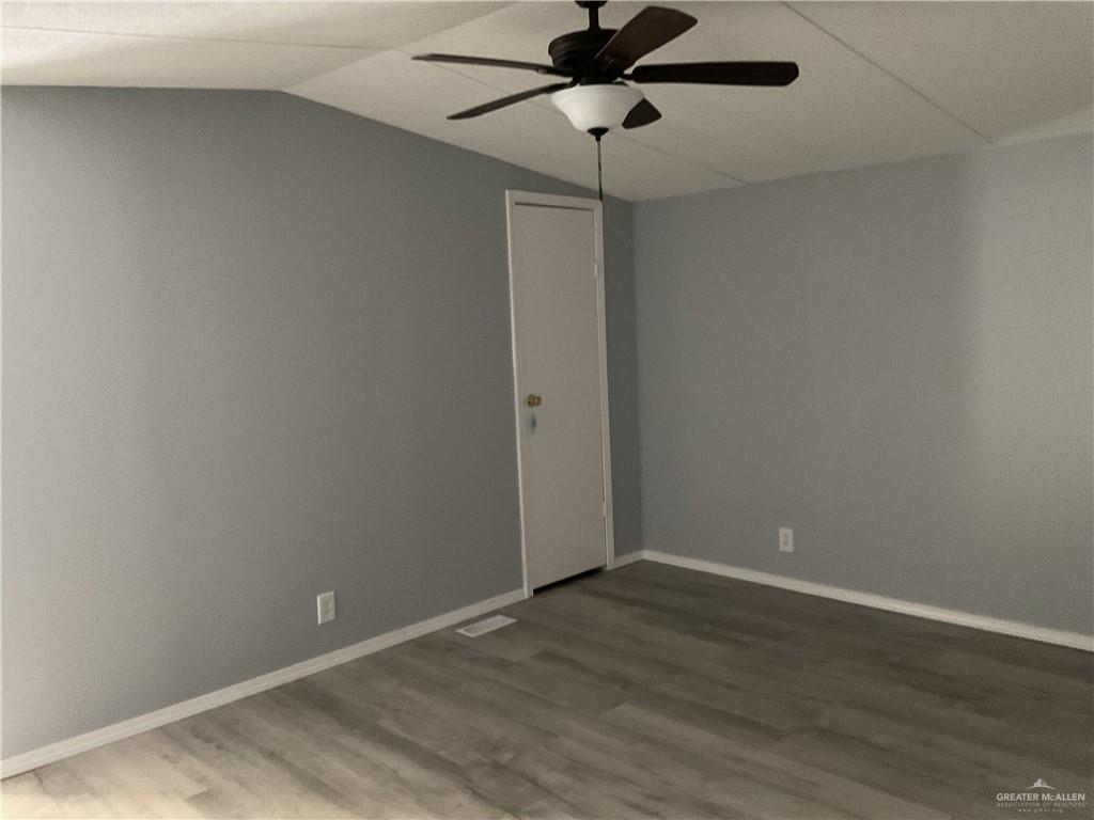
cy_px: 410
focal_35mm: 29
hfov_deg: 61.7
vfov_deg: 48.2
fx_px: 917
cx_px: 547
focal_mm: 3
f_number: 1.8
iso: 500
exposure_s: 1/25
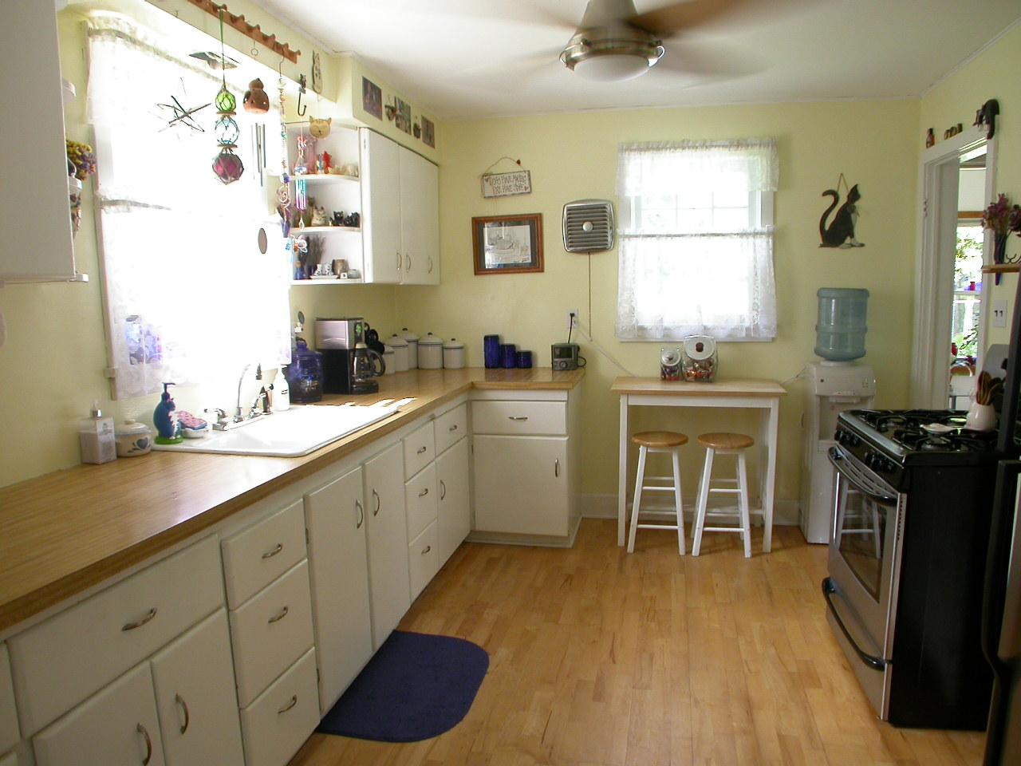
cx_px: 510
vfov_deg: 37.7
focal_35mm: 38
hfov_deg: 49.0
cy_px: 383
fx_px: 1121
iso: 100
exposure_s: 1/20.1
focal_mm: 7.85
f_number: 2.6
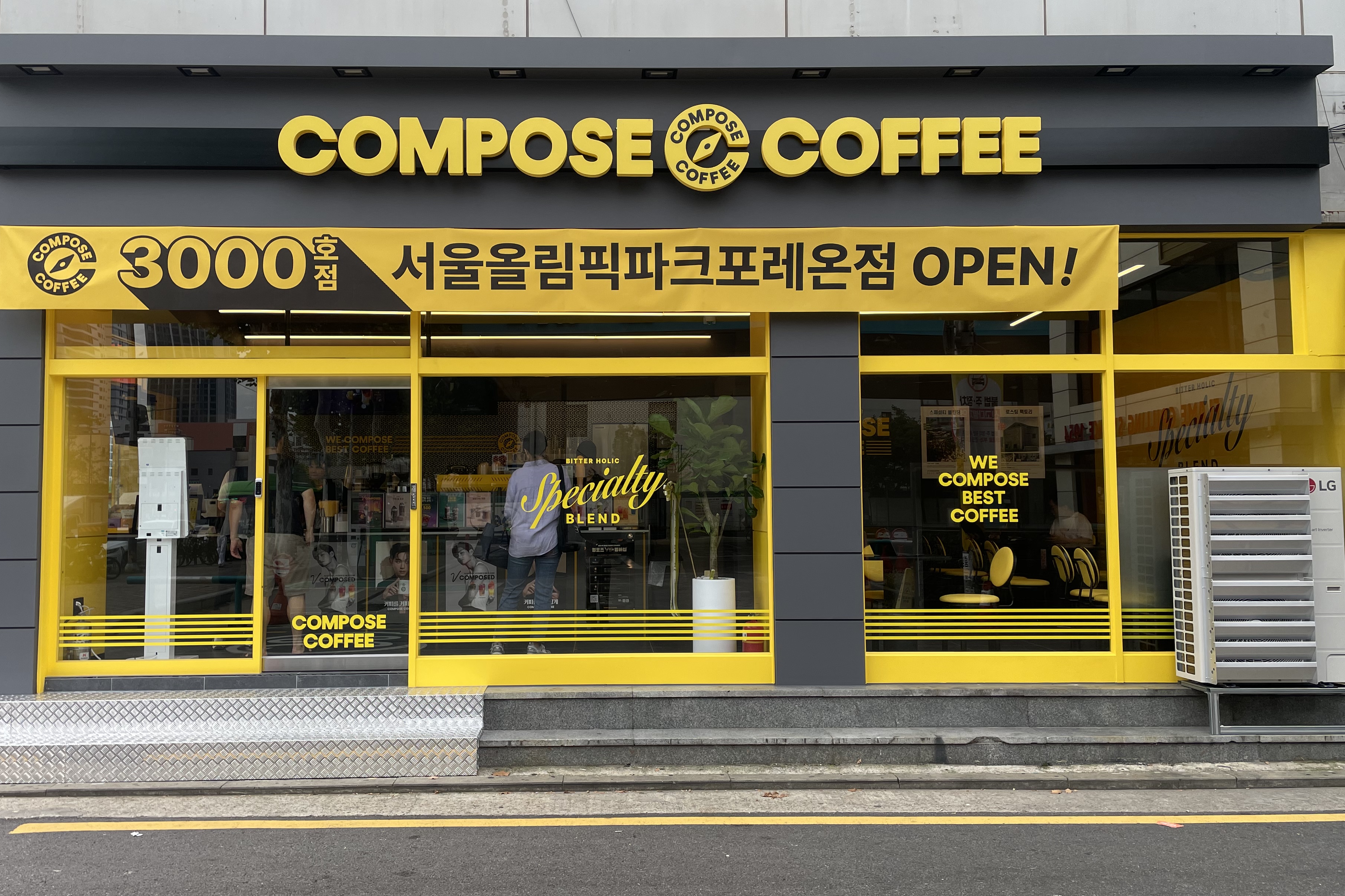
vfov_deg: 43.6
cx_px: 623
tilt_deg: +3.6
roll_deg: +0.7
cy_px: 458
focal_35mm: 30
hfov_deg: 61.9
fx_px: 1121
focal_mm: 4.2
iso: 32
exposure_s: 1/643
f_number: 1.6
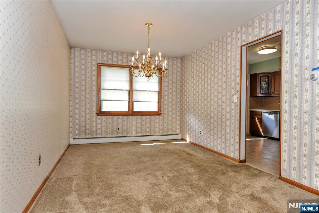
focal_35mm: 22
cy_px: 106
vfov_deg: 57.2
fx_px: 195
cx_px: 160
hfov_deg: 78.6
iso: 800
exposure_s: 1/125
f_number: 5.6
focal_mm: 22
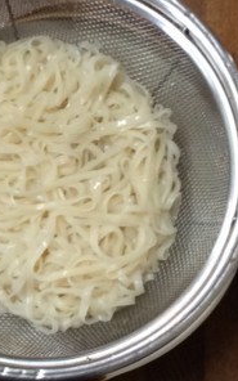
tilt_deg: -77.4
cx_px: 65
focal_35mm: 117
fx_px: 1214
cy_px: 165
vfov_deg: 17.8
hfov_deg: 11.2
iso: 80
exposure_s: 1/24
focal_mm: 3.3
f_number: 2.4
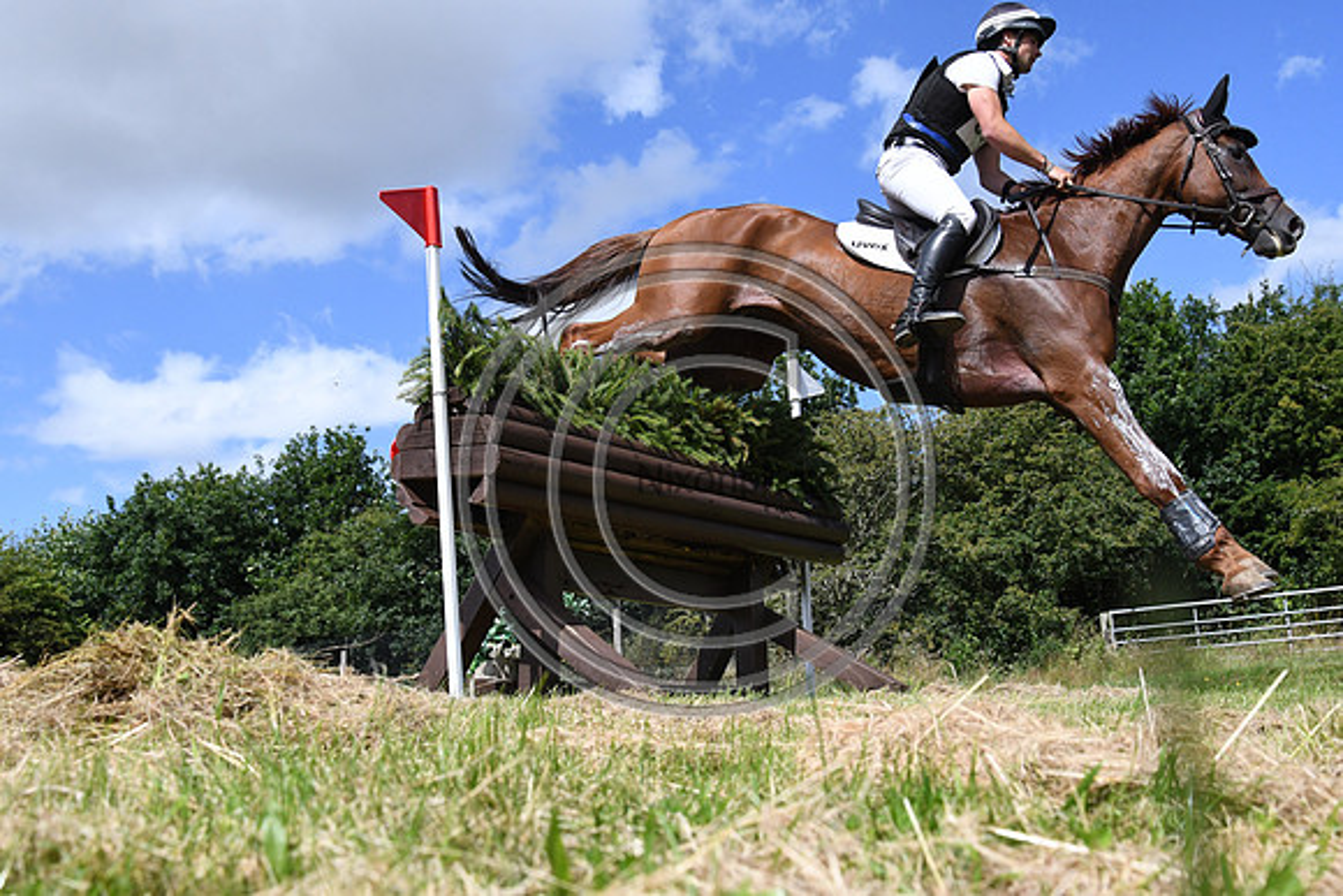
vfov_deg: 36.9
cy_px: 448
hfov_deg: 53.1
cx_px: 672
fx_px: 1343
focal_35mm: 36
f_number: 8
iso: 1400
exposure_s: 1/4000
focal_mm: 24
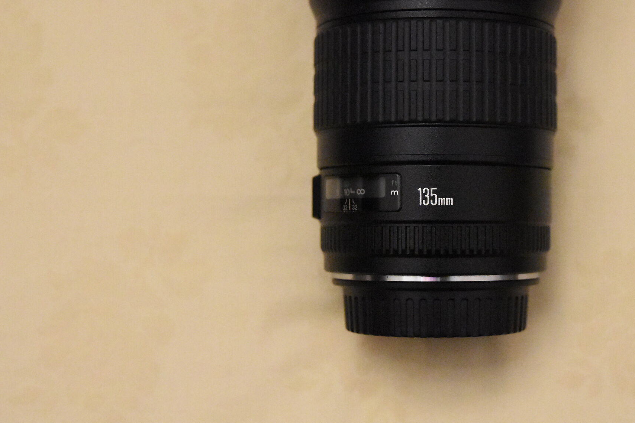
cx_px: 437
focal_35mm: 59
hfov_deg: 33.6
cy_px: 179
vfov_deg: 23.0
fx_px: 1041
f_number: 2.8
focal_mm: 28
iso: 12800
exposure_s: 1/250
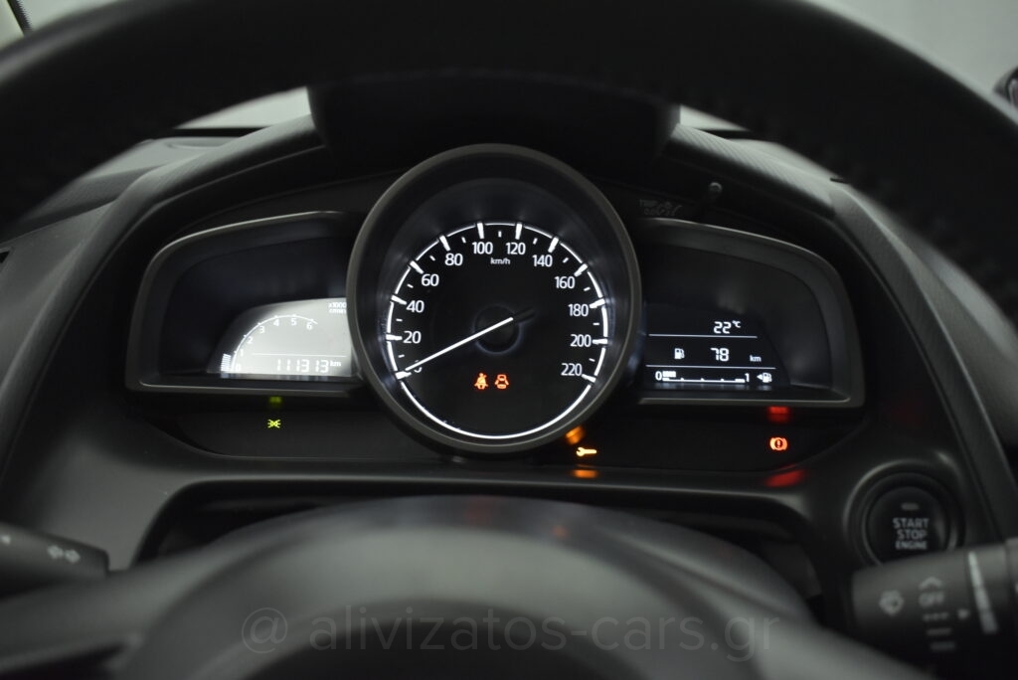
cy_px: 340
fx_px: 934
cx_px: 509
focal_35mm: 33
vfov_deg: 40.0
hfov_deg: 57.2
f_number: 3.8
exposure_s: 1/80
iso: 1600
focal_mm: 22
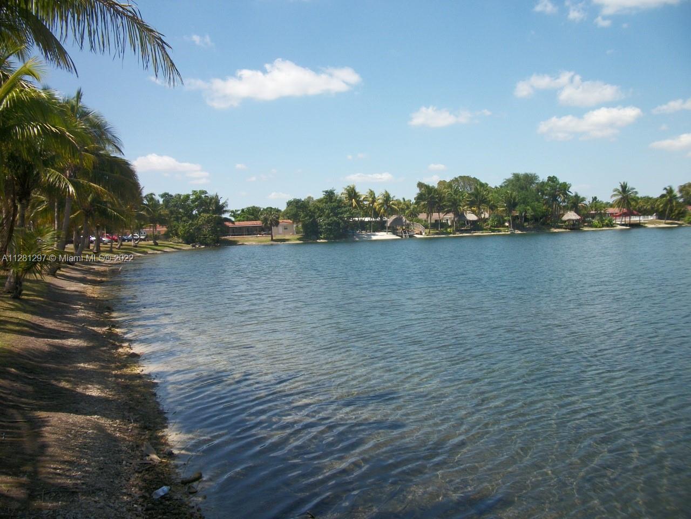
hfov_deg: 56.8
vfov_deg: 44.2
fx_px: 639
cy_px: 260
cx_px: 346
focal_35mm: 32
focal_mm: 5.7
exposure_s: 1/160
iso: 80
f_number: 8.8
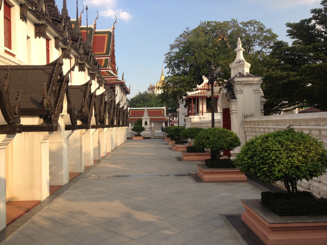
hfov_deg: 52.6
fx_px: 331
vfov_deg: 40.7
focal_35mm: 35
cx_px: 164
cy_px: 122
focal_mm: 4.28
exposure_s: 1/726
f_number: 2.4
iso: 64
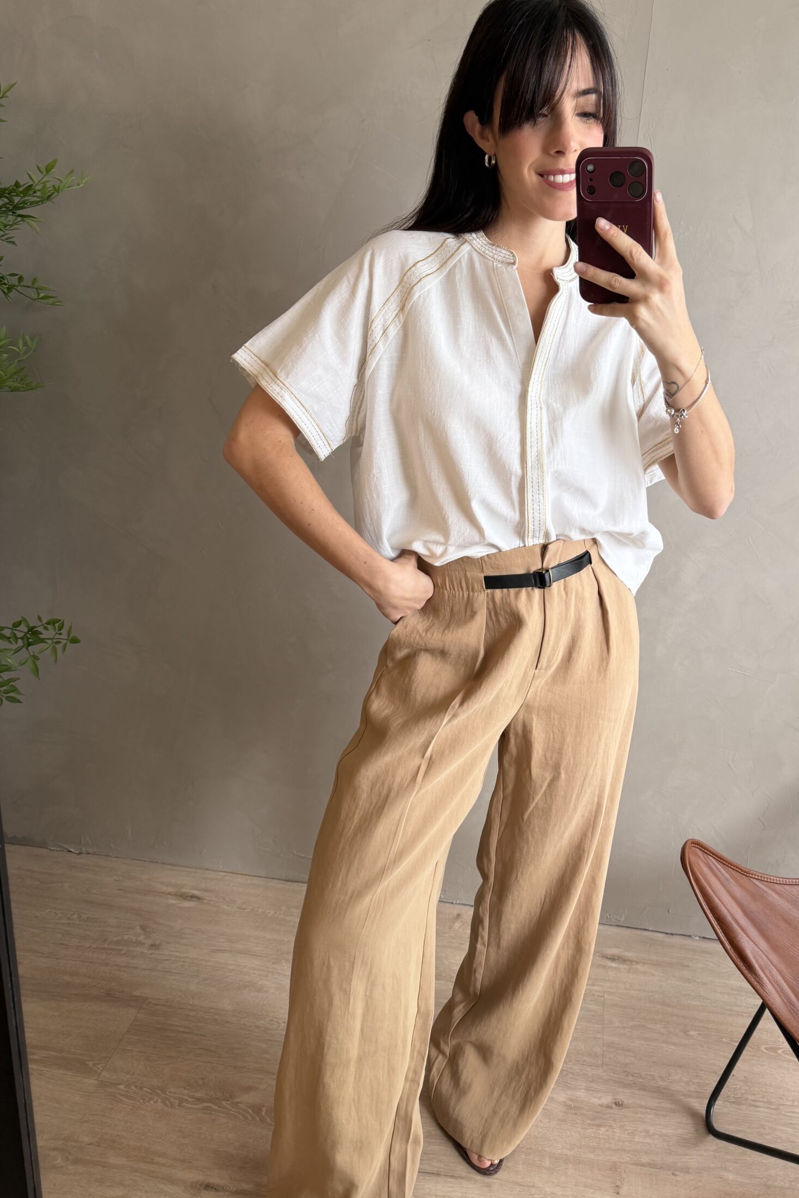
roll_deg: -4.8
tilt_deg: -23.7
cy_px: 550
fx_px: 965
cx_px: 510
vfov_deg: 63.6
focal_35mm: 29
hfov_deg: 44.5
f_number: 1.78
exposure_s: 1/121
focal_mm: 6.76
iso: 125
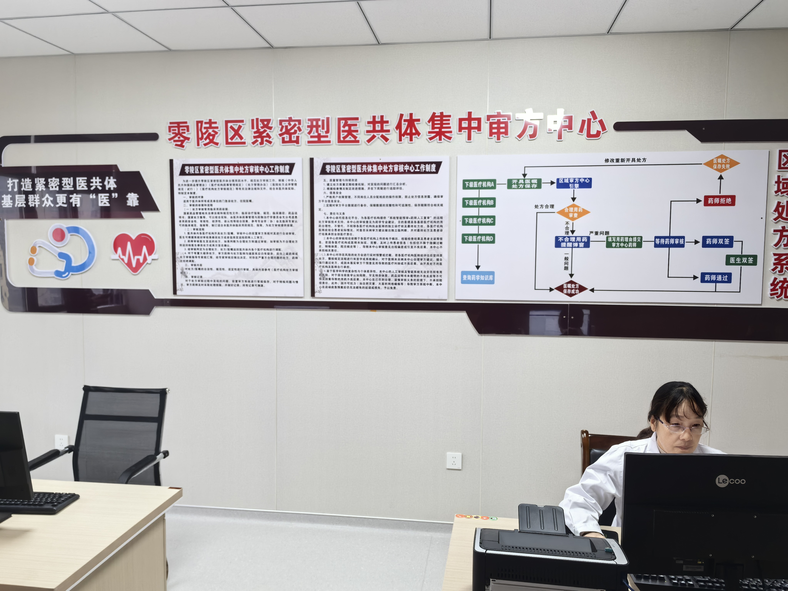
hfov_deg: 65.3
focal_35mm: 27
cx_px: 394
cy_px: 296
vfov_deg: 51.4
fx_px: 615
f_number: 2
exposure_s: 1/50
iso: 160
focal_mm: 5.75
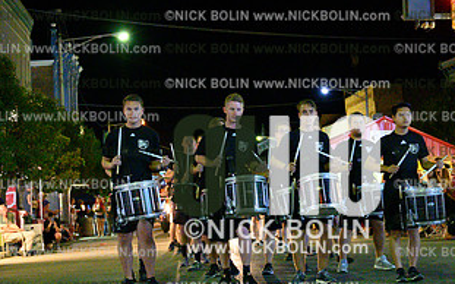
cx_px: 277
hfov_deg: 26.4
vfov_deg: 16.7
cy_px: 184
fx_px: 967
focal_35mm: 78
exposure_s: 1/400
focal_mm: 41
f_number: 4
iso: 32000
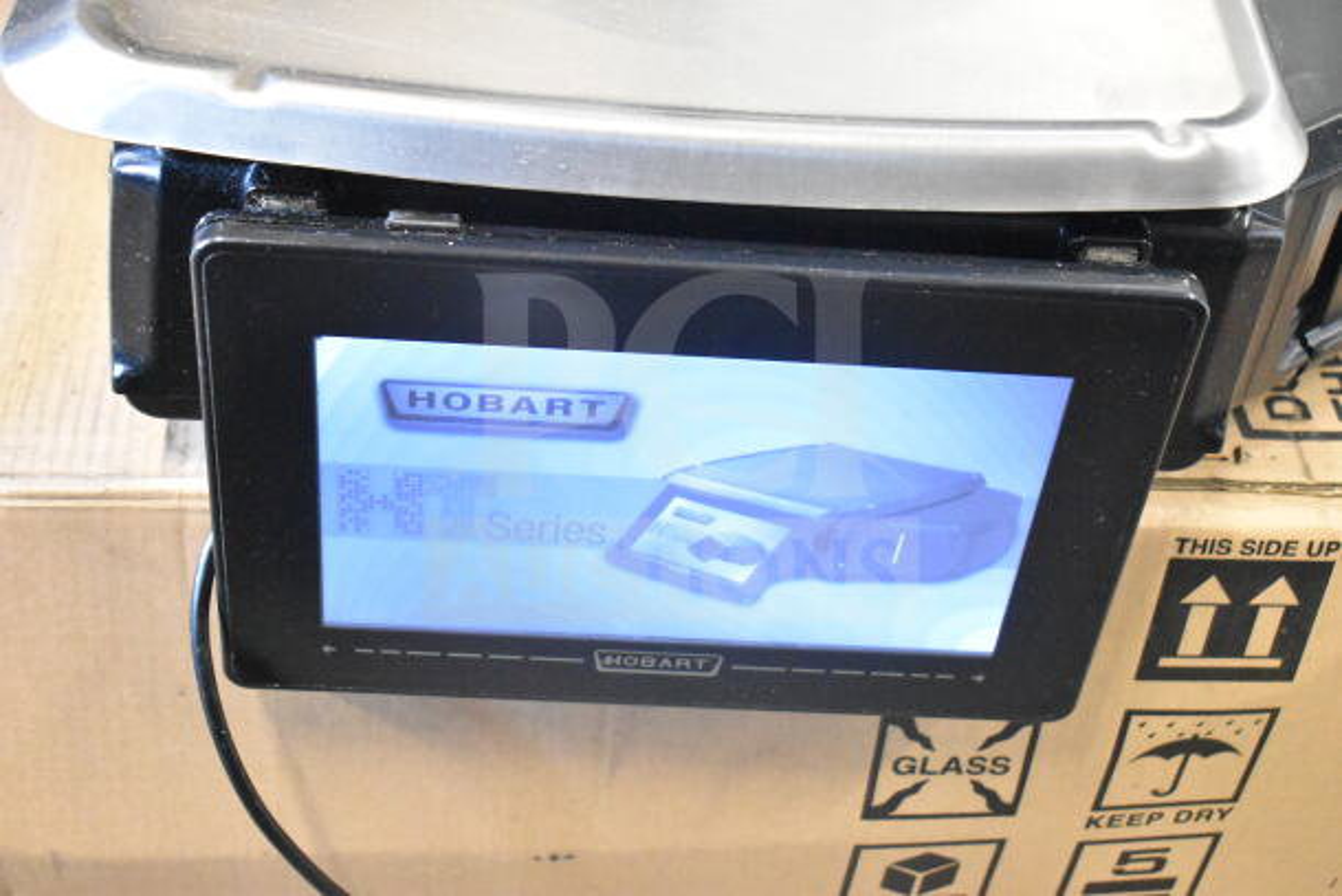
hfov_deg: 35.0
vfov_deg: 23.8
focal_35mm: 57
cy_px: 448
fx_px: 2125
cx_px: 671
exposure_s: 1/60
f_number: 4.8
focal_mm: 38
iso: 14400
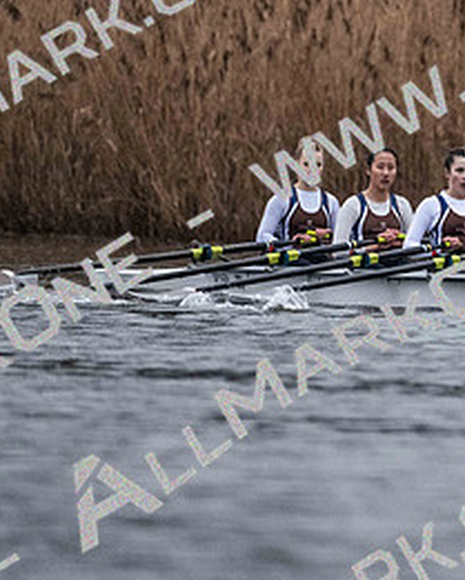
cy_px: 208
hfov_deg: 1.9
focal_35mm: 835
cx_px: 525
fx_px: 14356
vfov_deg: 2.3
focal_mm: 400
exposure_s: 1/1600
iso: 6400
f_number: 4.5
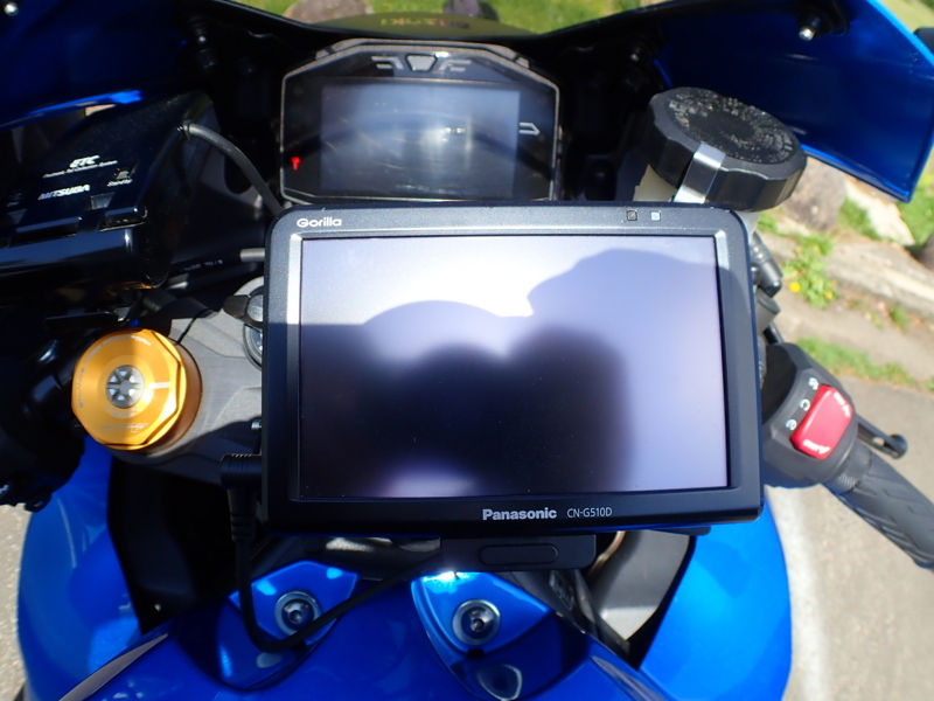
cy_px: 350
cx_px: 467
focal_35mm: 30
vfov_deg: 46.8
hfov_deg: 60.0
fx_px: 809
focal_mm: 5.5
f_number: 3.2
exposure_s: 1/640
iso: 100
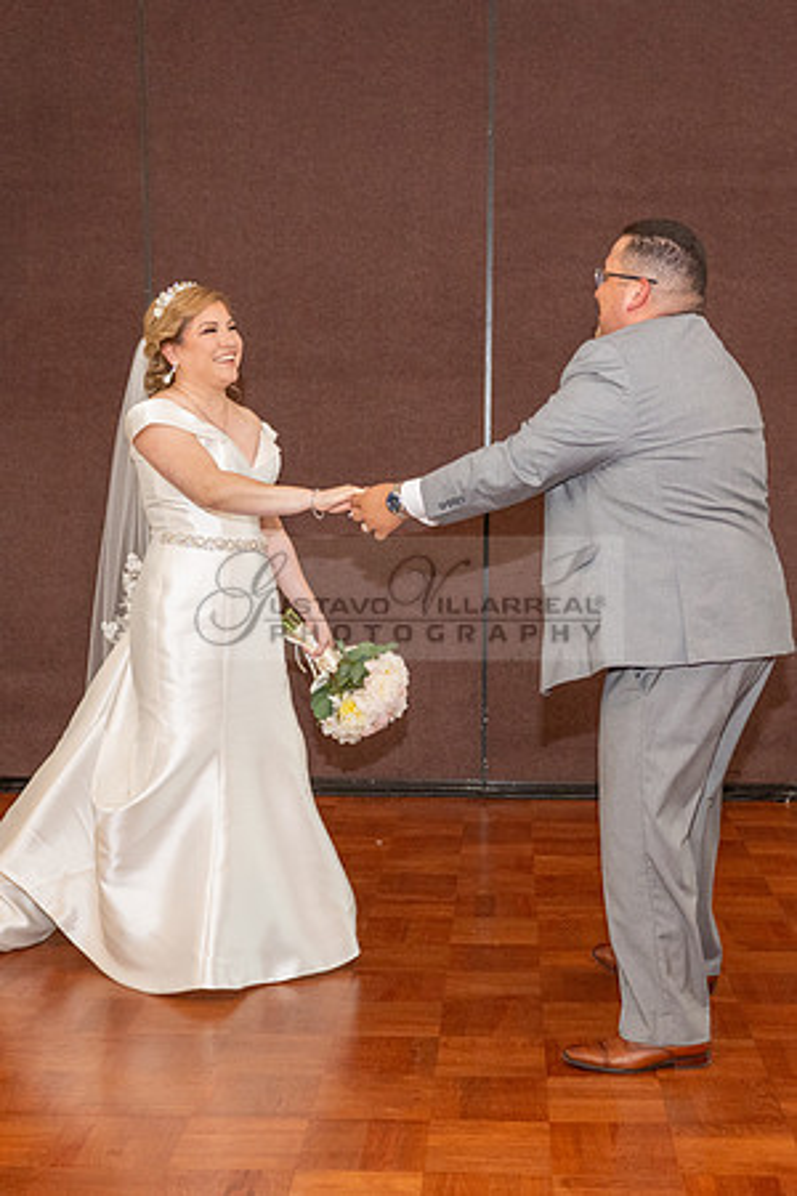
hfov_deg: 27.1
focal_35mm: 50
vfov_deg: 39.5
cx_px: 513
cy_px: 780
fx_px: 1646
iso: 800
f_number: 3.5
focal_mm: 24
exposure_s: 1/125
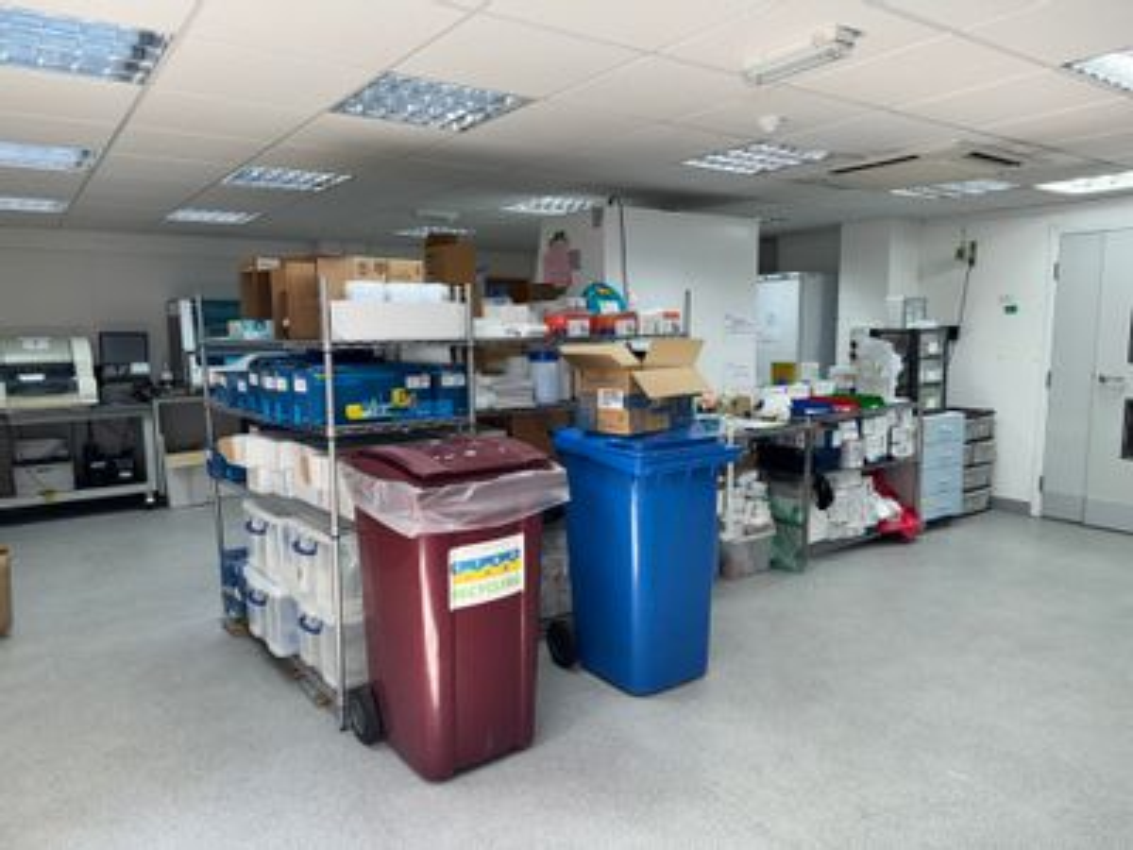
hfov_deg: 71.6
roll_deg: +0.9
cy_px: 425
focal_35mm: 24
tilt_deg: -7.3
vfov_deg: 56.8
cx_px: 566
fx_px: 786
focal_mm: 6.76
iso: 80
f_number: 1.78
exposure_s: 1/100
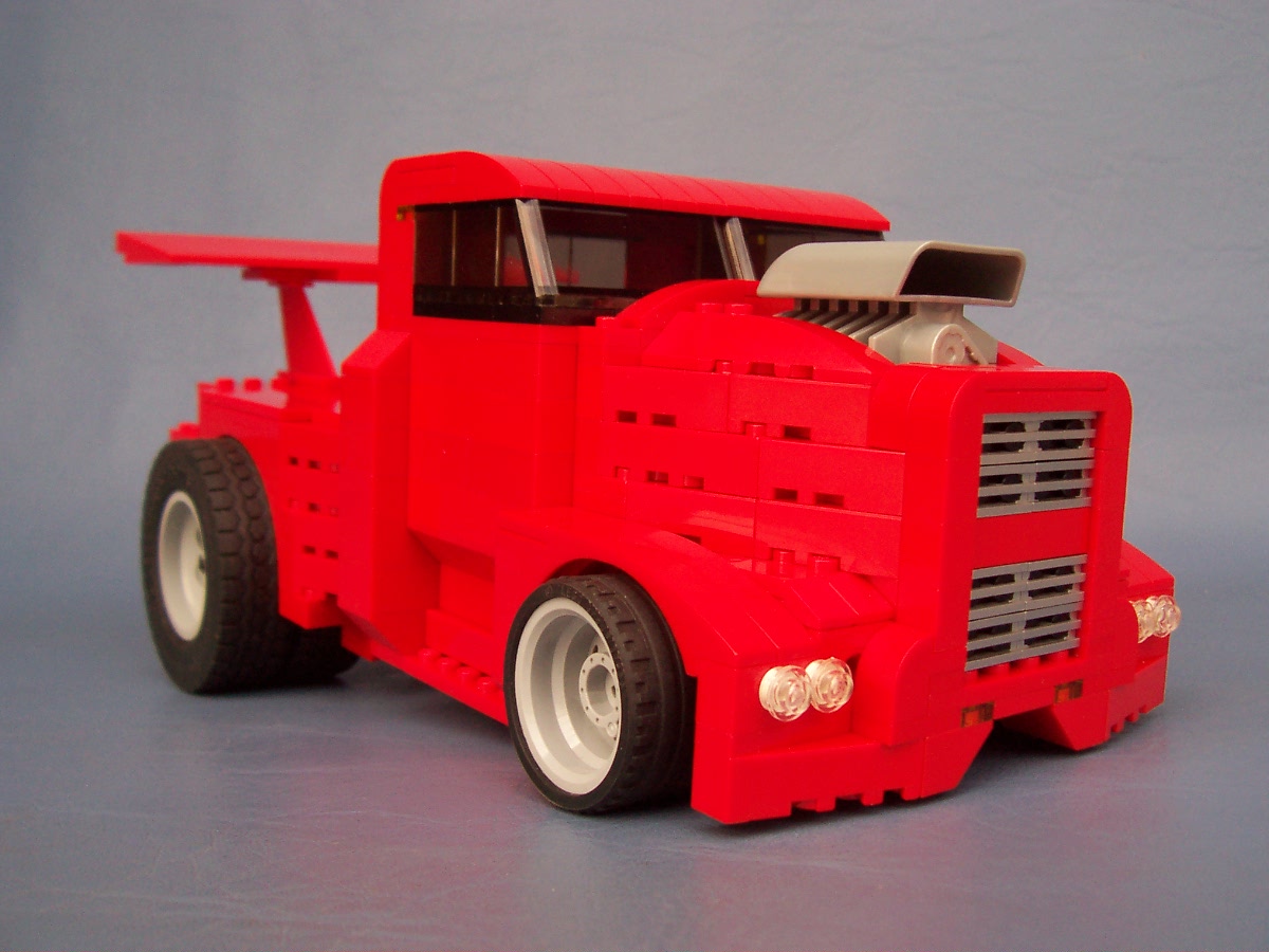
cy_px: 476
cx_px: 634
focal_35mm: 37
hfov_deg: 50.1
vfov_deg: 38.7
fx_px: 1356
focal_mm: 5.6
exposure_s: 1/250
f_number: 2.8
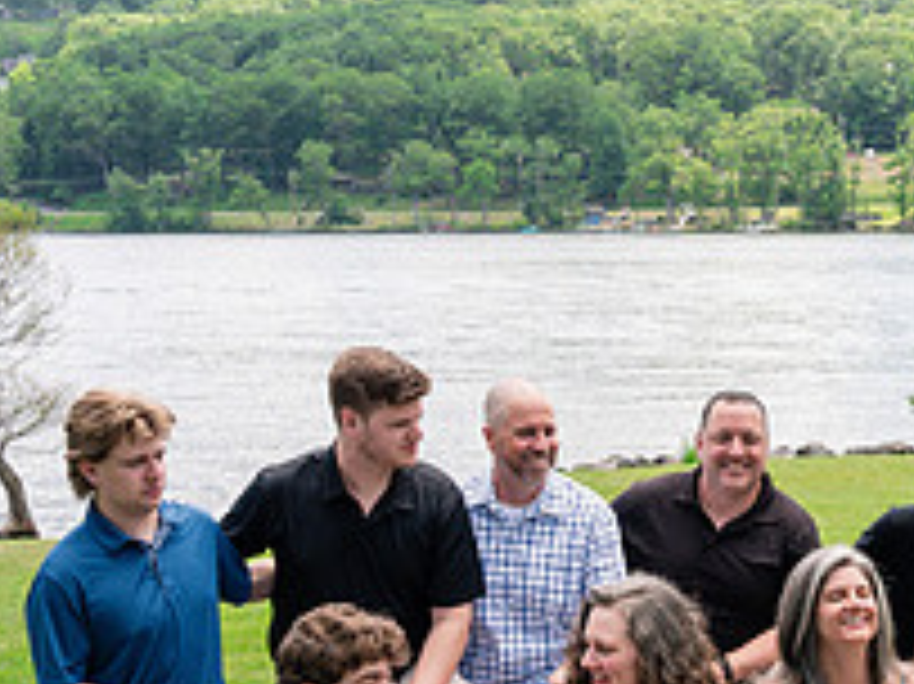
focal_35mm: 69
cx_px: 964
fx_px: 1821
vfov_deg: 21.0
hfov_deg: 26.3
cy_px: 556
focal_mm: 24
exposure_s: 1/250
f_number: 6.3
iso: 250
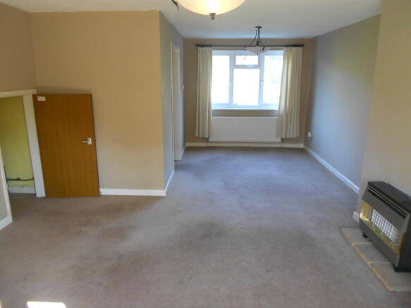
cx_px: 206
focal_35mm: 26
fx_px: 309
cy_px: 154
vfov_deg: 53.0
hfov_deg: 67.3
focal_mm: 4.6
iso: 200
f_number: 3.2
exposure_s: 1/30
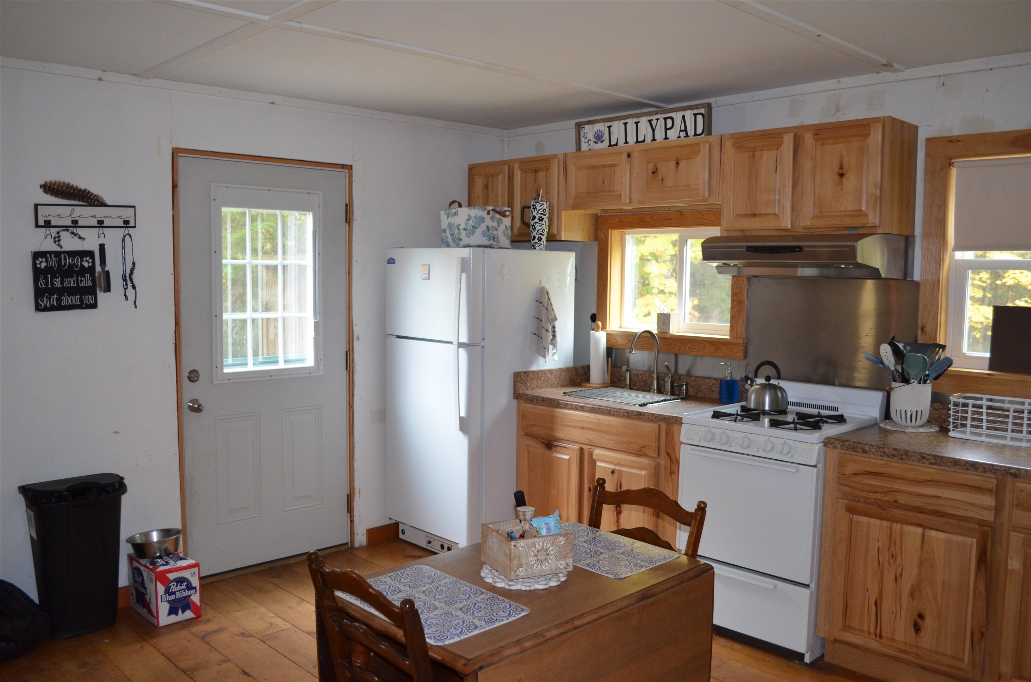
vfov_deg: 43.4
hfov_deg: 62.0
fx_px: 857
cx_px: 516
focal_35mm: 30
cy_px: 341
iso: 1400
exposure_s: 1/60
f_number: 3.8
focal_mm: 20
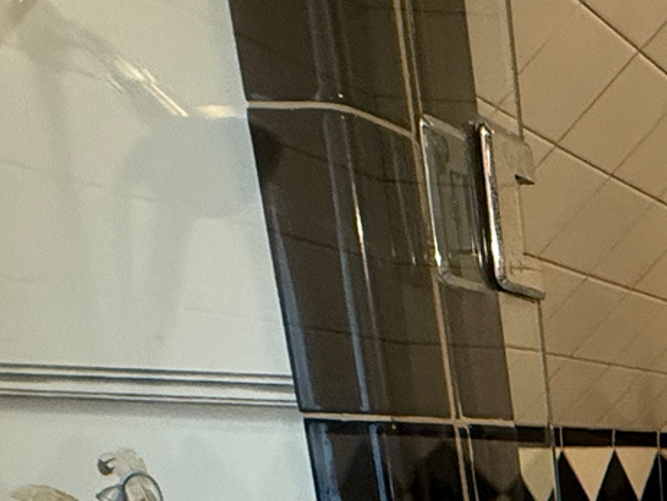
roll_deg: -2.6
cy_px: 813
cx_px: 1195
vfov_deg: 19.6
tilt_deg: -15.7
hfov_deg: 21.2
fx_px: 1195
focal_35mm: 62
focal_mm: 2.22
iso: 250
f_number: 2.2
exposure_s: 1/60
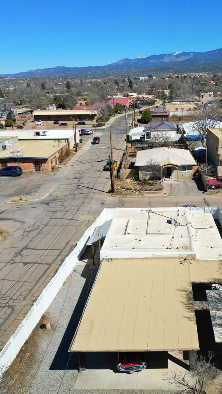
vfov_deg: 56.6
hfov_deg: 33.4
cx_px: 148
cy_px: 197
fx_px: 366
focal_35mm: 35
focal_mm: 6.72
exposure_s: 1/4000
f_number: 1.7
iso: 130
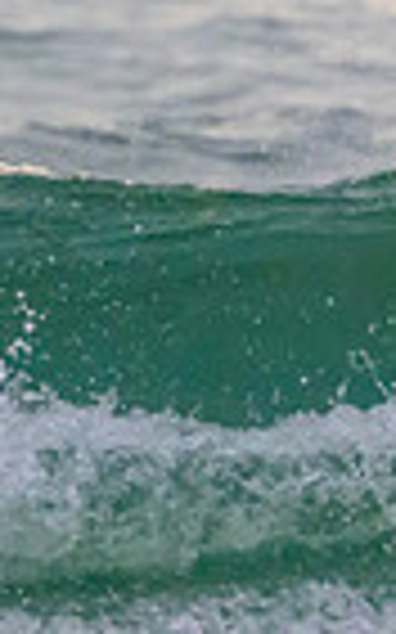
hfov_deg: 0.4
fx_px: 58182
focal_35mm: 3366
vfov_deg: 0.6
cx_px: 1220
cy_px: 79
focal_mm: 800
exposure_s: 1/2000
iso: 10000
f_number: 11
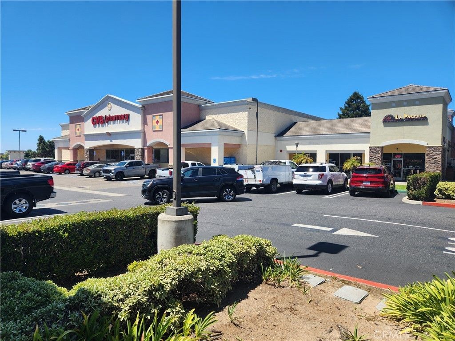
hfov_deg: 73.9
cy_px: 170
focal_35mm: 23
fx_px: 302
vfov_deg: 58.9
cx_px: 228
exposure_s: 1/1050
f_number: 1.8
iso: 20
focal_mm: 5.4
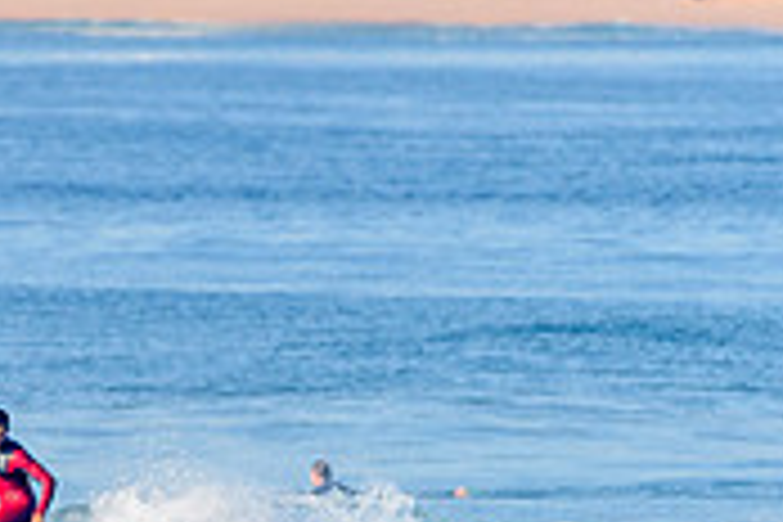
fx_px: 36167
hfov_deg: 1.2
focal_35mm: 1663
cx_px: 72
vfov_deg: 0.8
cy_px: 637
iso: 280
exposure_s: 1/2000
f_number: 5.6
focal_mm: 500
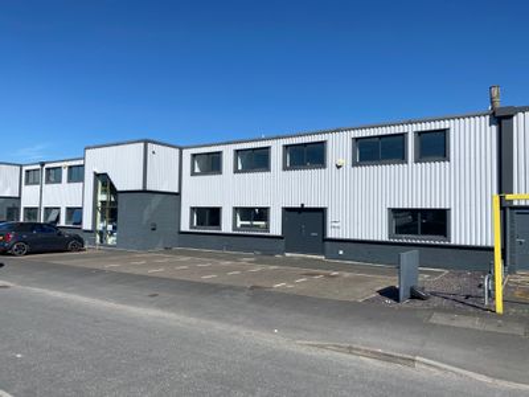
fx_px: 397
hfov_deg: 67.3
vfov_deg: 53.1
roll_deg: -0.8
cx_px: 264
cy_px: 198
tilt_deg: +2.0
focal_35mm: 26
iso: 32
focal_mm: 4.25
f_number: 1.8
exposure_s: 1/4274
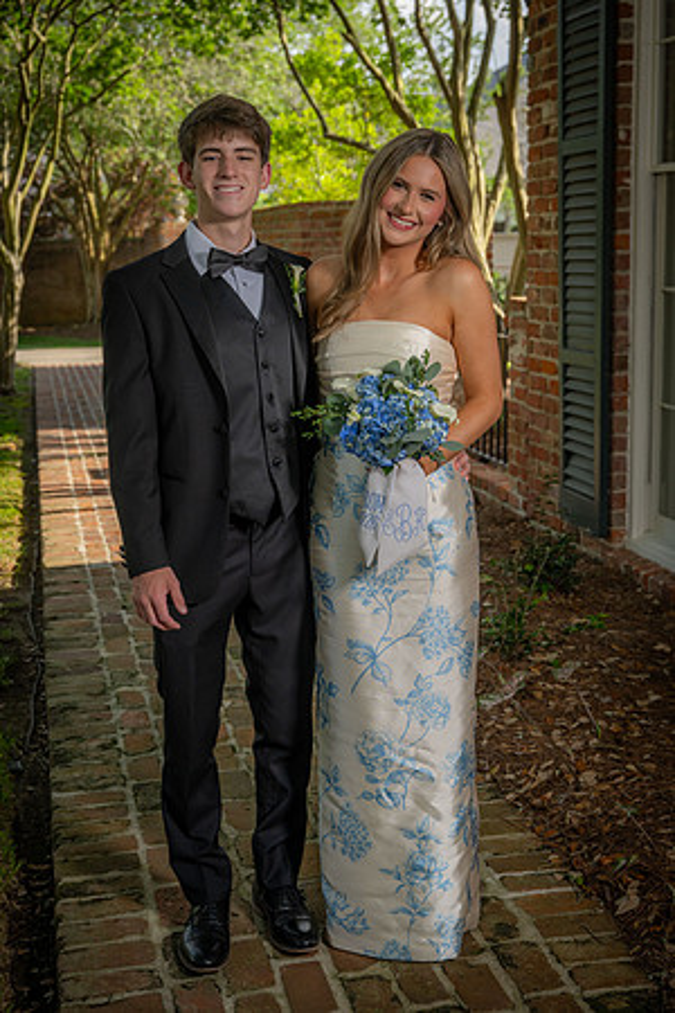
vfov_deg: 41.1
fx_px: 1350
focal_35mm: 48
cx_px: 338
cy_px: 506
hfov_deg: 28.1
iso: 100
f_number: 5.6
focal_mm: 48
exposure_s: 1/160
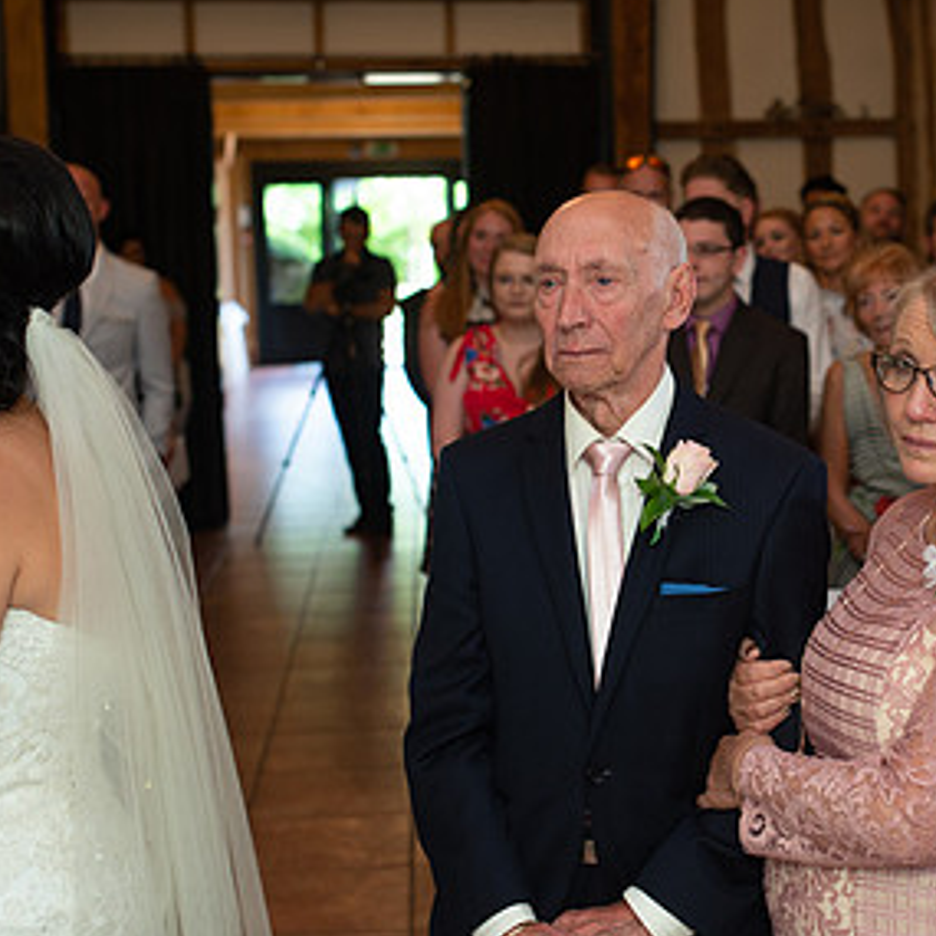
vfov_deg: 26.1
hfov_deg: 25.8
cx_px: 699
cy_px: 478
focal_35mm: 66
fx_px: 2019
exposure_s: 1/100
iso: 400
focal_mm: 35
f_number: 2.8
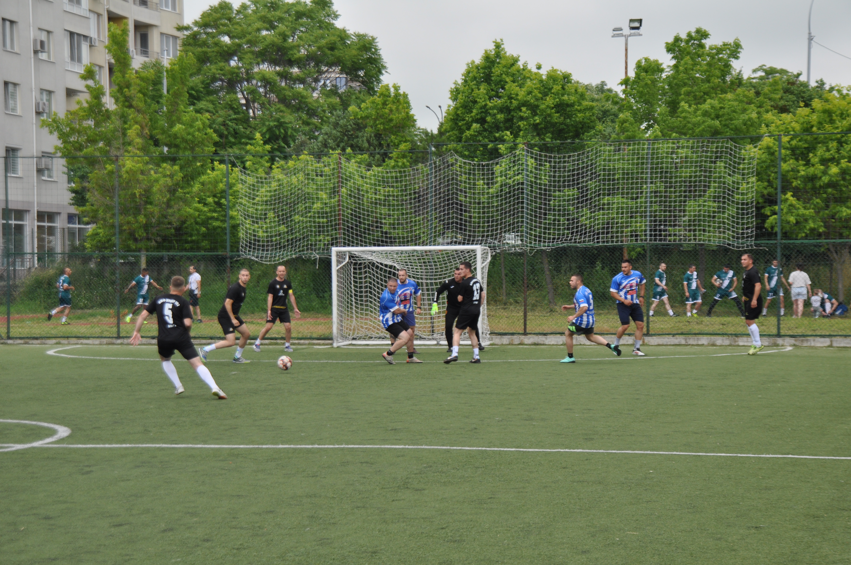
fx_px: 2054
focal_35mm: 87
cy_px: 282
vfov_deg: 15.7
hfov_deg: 23.4
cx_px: 426
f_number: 5.6
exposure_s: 1/500
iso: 250
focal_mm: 58
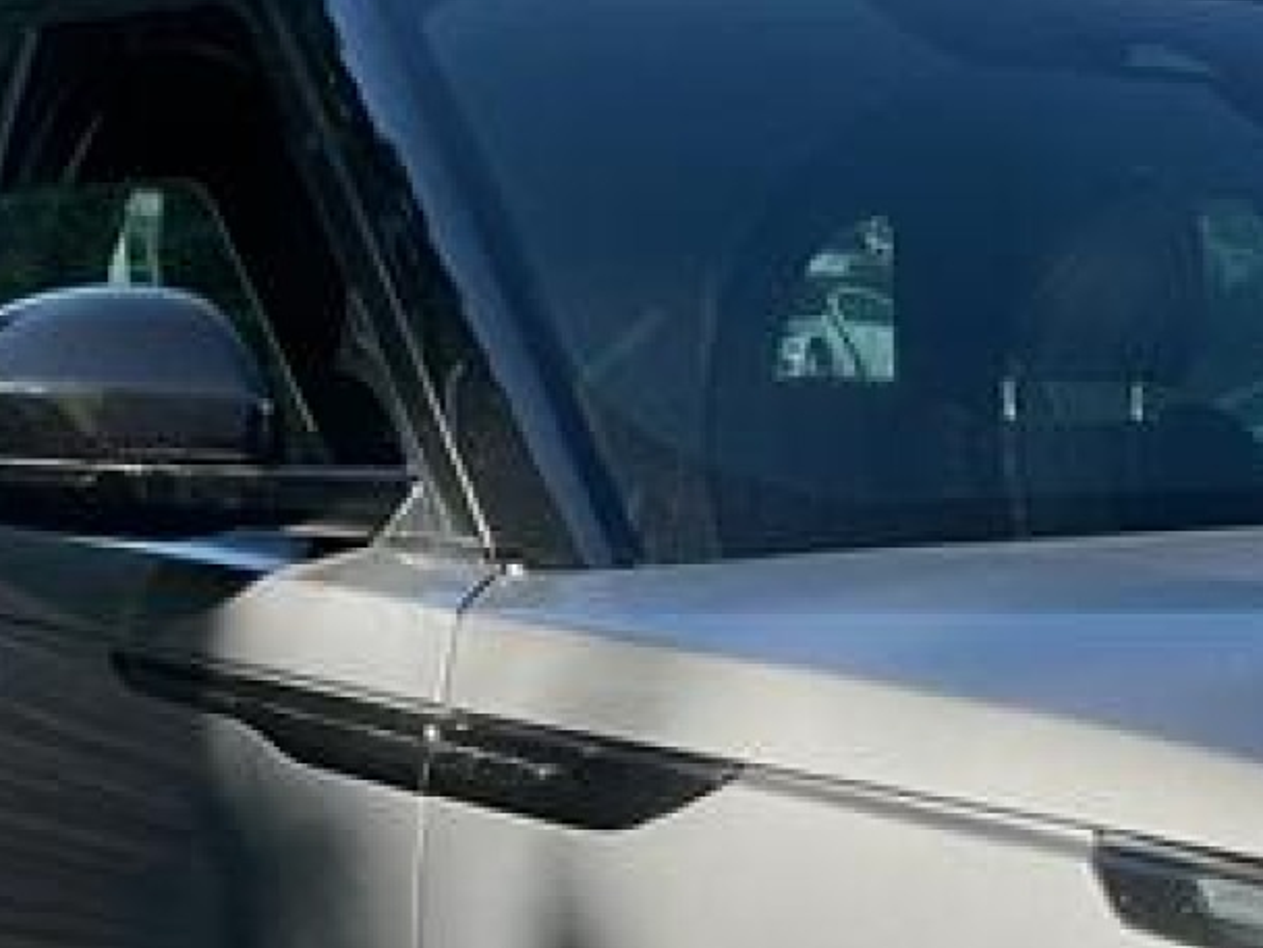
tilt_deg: -13.8
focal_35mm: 130
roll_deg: -1.2
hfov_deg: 14.6
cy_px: 1494
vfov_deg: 10.9
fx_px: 4744
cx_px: 1563
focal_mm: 3
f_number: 1.8
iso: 16
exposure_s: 1/709
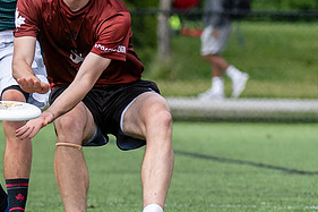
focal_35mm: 1083
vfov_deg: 1.3
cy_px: 22
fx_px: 9561
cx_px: -8
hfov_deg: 1.9
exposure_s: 1/1600
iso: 320
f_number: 4
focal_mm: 200
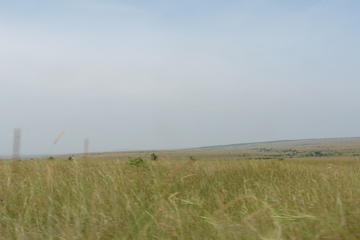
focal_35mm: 38
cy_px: 125
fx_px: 380
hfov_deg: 50.6
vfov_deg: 35.1
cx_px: 194
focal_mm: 4.8
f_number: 5.6
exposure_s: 1/500
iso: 100
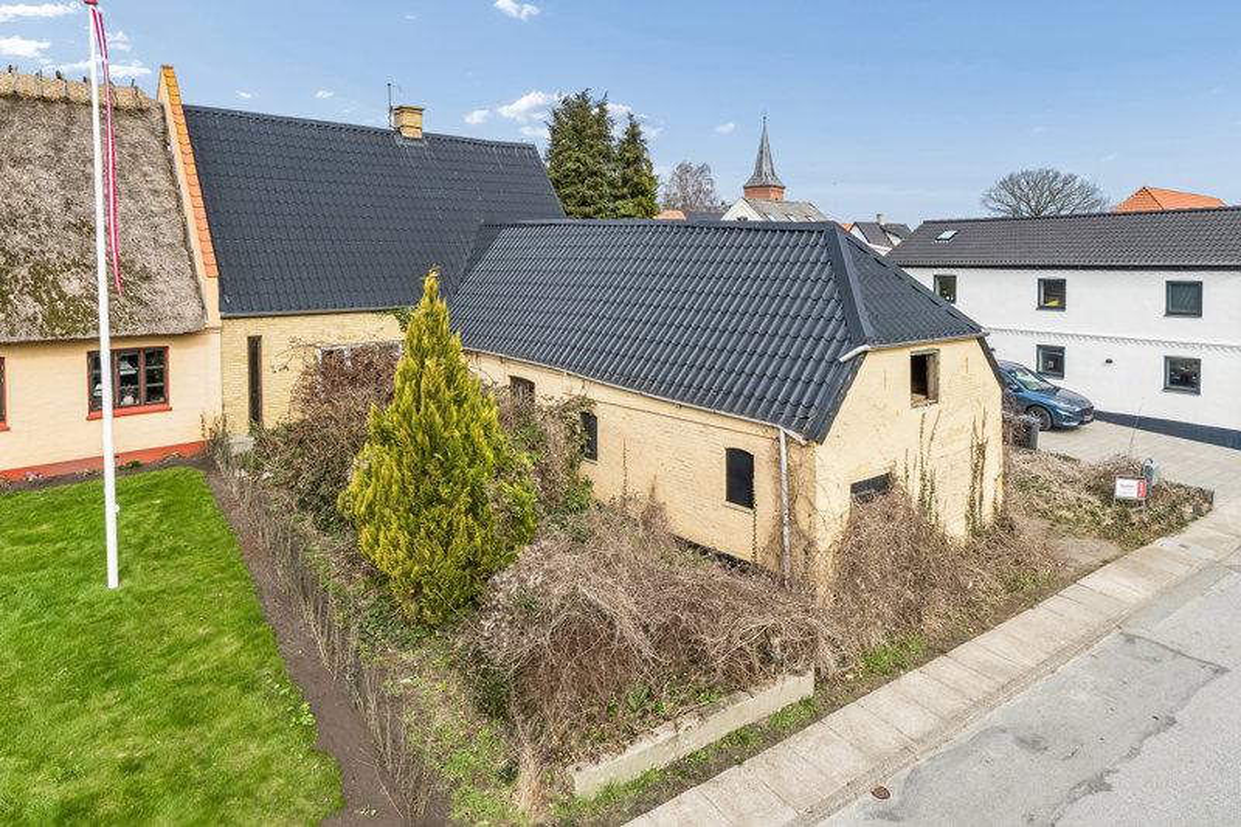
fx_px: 750
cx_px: 620
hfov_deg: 79.2
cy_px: 414
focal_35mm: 22
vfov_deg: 57.8
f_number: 8
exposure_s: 1/500
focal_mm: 14.5
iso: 250
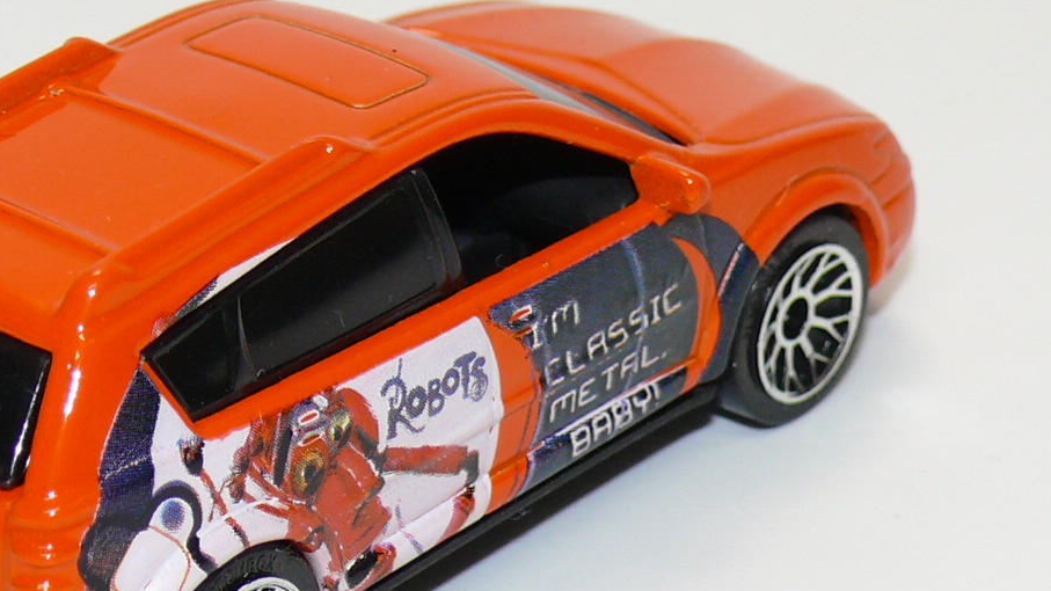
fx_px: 5462
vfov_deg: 6.2
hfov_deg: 11.0
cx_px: 355
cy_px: 226
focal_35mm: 196
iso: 100
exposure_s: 1/30
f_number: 4
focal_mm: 13.3
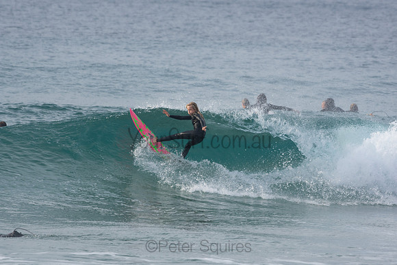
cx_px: 198
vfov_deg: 2.9
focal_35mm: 480
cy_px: 132
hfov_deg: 4.3
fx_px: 5294
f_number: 5.6
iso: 500
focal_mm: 320
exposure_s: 1/1600
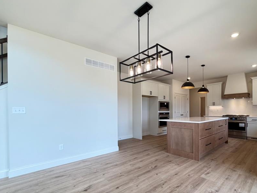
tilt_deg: -1.2
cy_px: 111
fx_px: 134
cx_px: 163
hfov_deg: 85.8
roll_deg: +0.8
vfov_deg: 71.2
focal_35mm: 18
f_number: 2.2
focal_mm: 2.22
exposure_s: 1/120
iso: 160
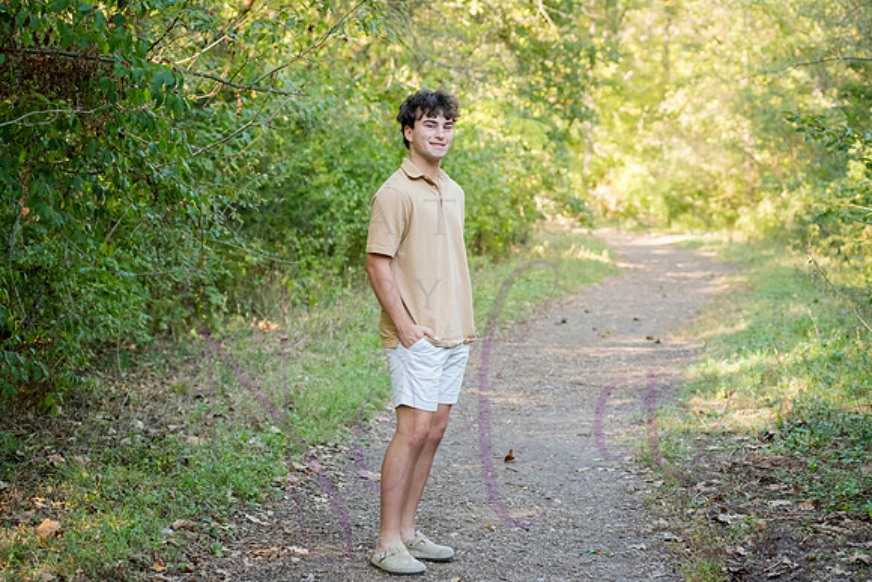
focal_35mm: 85
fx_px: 2050
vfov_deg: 16.2
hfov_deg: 24.0
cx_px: 437
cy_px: 276
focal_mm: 80
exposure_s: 1/200
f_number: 5
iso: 800
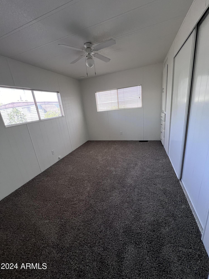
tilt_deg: -15.8
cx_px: 104
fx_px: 105
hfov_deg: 89.9
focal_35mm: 13
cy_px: 140
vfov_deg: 106.2
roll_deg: +6.1
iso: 250
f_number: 1.8
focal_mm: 1.57
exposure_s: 1/61
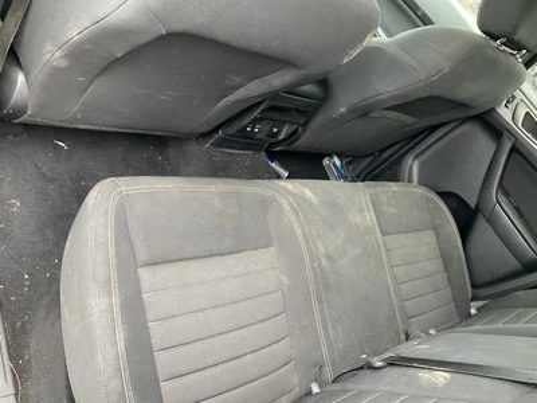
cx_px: 268
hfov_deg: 61.7
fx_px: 450
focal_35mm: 29
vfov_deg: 48.2
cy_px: 202
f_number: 1.8
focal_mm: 3
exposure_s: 1/60
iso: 125
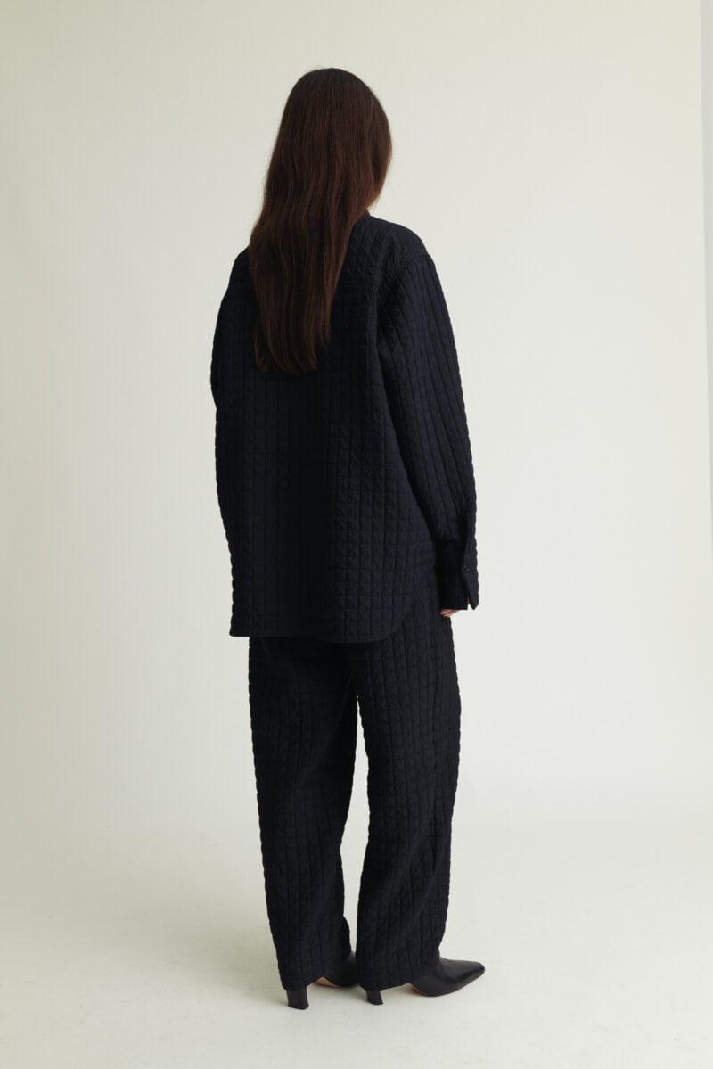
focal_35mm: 34
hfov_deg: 38.9
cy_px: 534
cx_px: 356
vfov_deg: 55.8
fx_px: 1009
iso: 200
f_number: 8
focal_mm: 34
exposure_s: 1/250
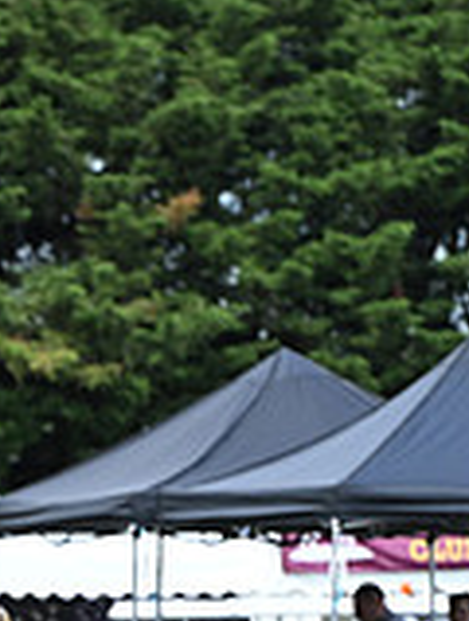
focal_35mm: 595
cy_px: 740
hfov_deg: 2.5
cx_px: -586
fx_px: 10706
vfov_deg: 3.3
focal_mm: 170
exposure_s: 1/1000
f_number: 5.6
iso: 560
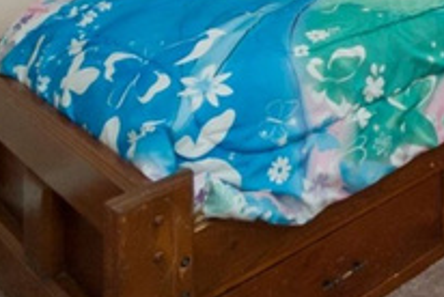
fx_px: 692
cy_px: -136
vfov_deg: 21.0
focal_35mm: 56
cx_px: 606
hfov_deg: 28.1
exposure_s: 1/200
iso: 200
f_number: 7.1
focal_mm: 12
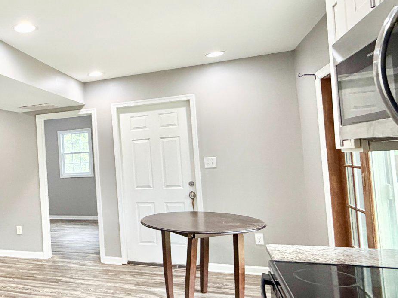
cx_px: 48
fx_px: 356
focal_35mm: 31
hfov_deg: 52.2
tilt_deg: +1.9
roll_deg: +3.9
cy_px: 148
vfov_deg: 45.5
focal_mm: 2.22
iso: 250
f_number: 2.2
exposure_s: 1/120
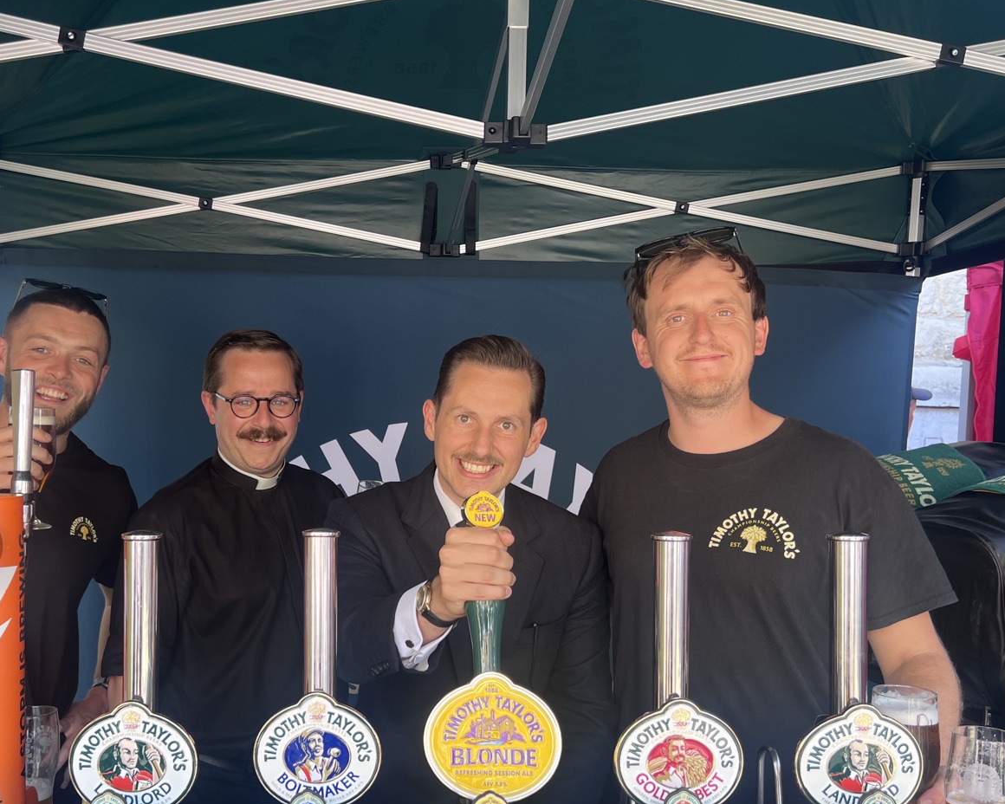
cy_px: 503
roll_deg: -1.3
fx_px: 1041
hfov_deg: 51.0
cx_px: 374
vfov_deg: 41.9
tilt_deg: -4.3
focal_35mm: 35
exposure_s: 1/121
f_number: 1.5
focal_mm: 5.7
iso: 40
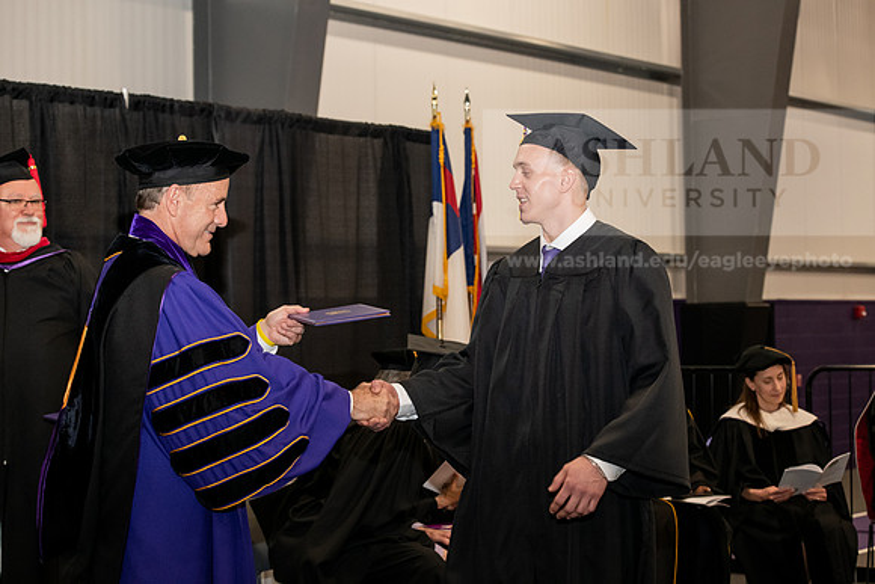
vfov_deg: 19.5
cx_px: 438
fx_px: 1702
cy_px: 292
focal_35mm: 70
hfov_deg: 28.8
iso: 2500
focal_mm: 70
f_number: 5.6
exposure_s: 1/200
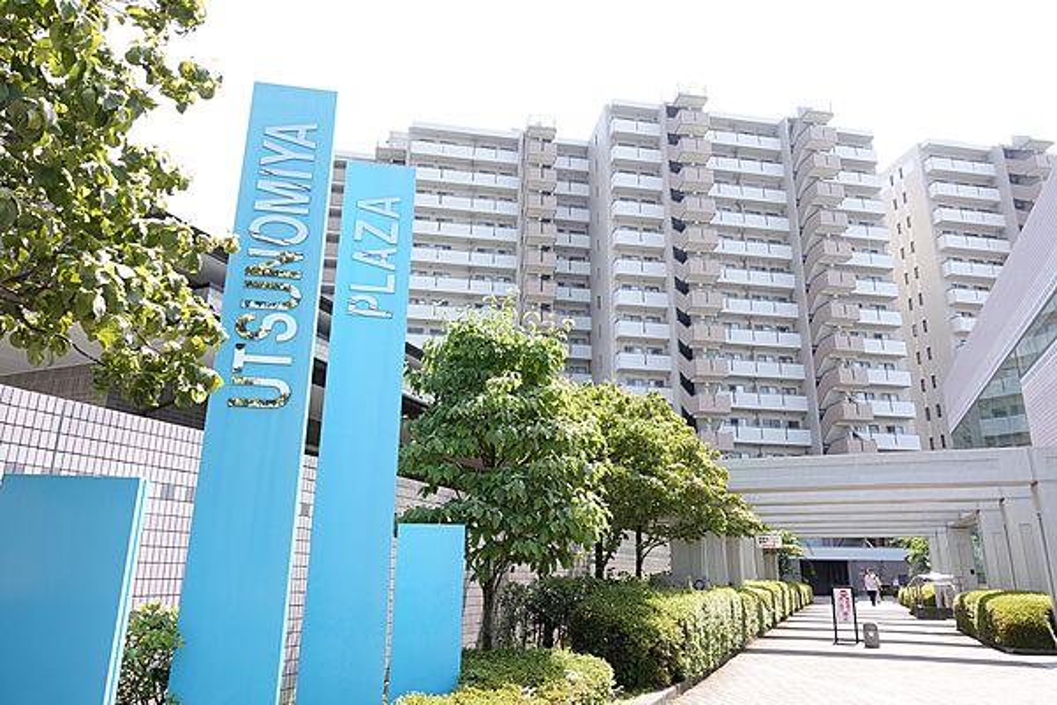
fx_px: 705
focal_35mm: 24
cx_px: 528
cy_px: 352
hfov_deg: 73.7
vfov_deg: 53.1
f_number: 4
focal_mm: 8.8
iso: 125
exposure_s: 1/200
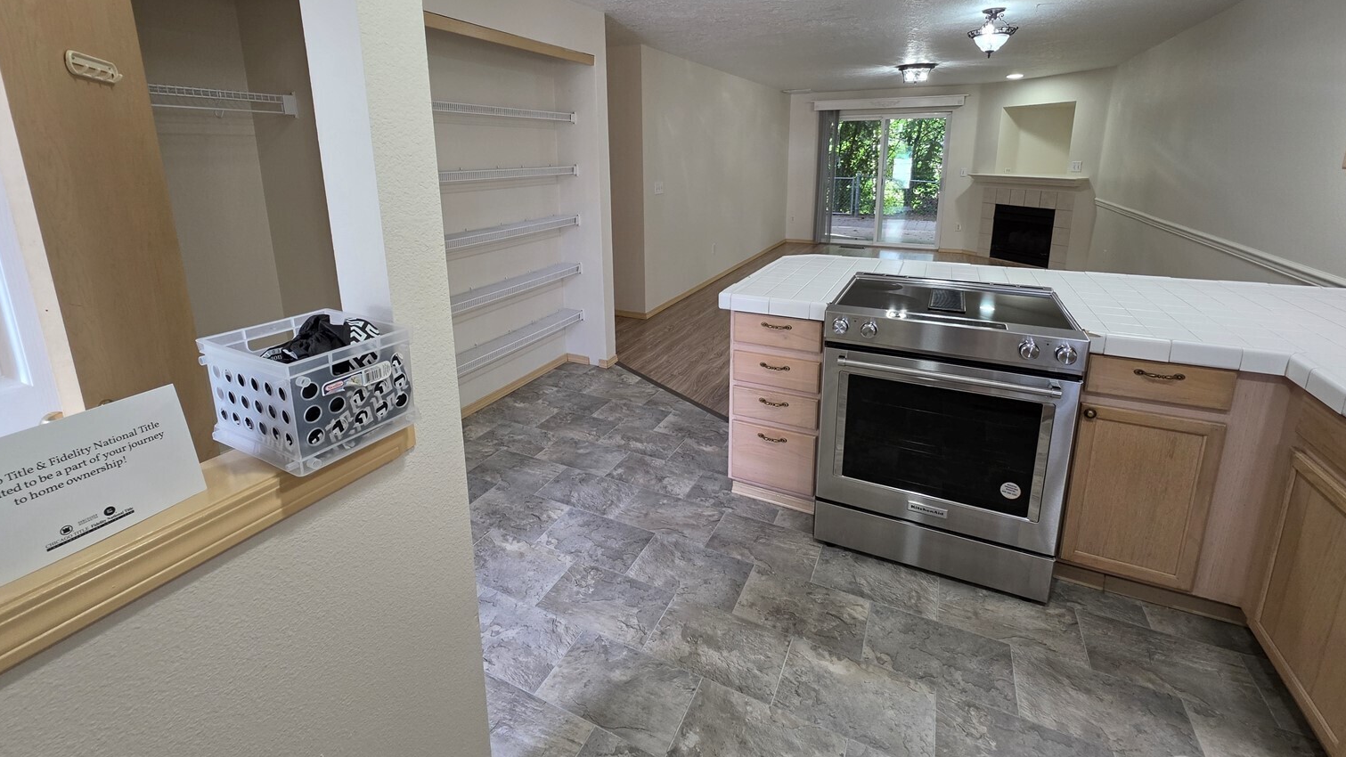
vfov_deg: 69.4
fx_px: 535
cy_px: 281
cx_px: 675
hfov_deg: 103.0
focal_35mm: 15
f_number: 1.9
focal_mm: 2.2
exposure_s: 1/120
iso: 200
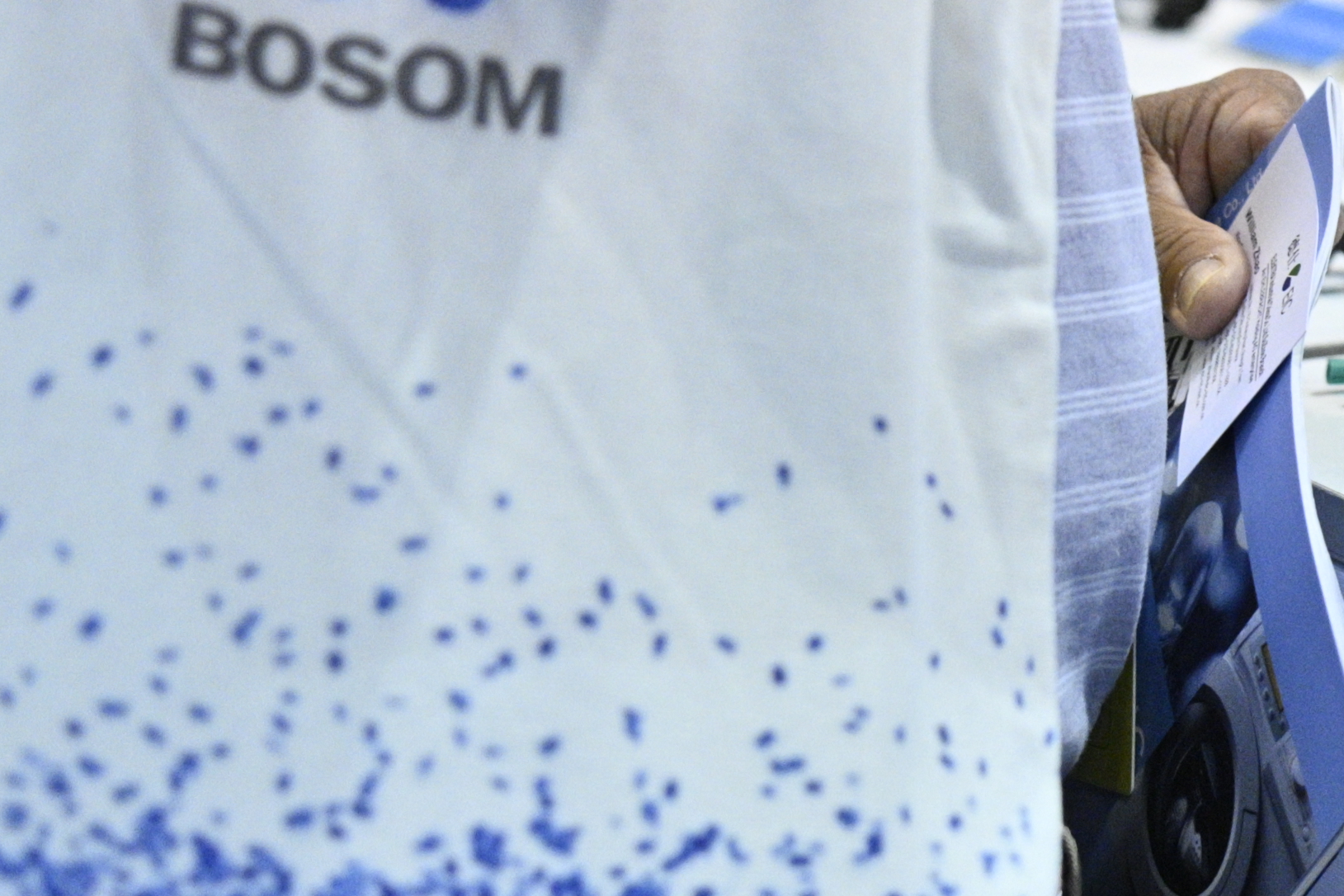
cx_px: 2140
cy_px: -467
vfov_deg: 10.0
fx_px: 4965
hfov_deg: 14.2
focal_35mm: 133
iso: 1600
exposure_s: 1/250
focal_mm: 35
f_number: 2.5
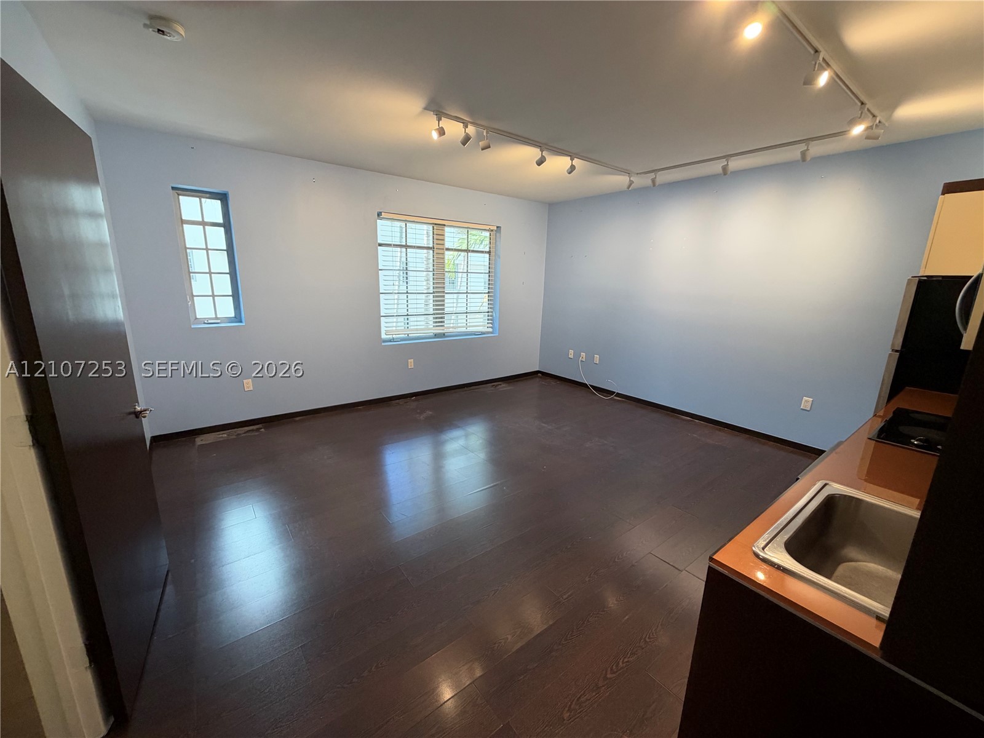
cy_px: 369
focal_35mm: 14
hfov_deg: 102.1
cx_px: 492
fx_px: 398
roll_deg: -1.0
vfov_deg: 85.7
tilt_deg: -12.3
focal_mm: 2.22
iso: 320
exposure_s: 1/120
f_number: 2.2
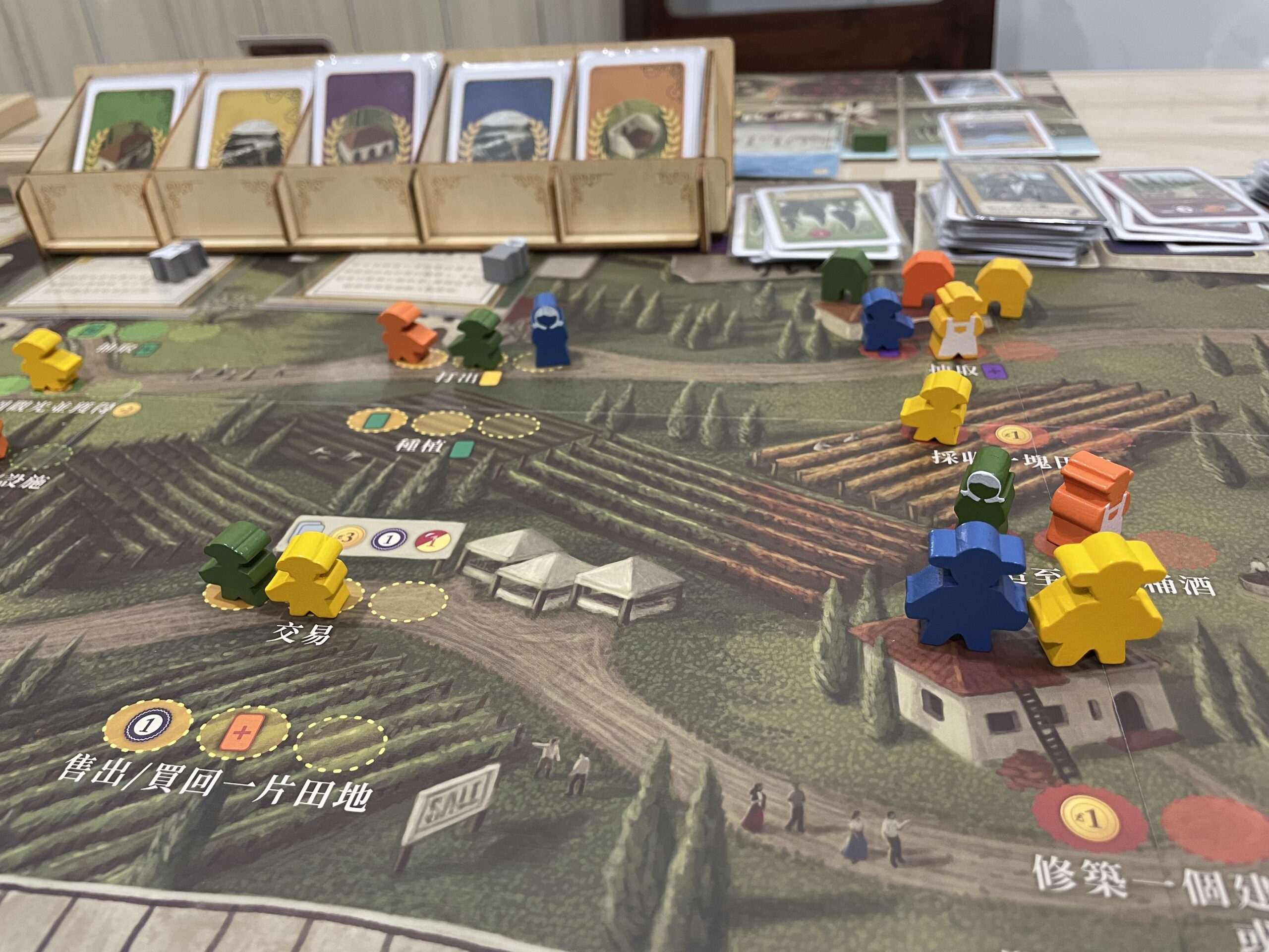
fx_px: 953
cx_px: 634
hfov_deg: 67.3
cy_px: 476
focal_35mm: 26
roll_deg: +4.8
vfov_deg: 53.1
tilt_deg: -32.8
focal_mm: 4.2
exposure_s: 1/60
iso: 160
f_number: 1.6
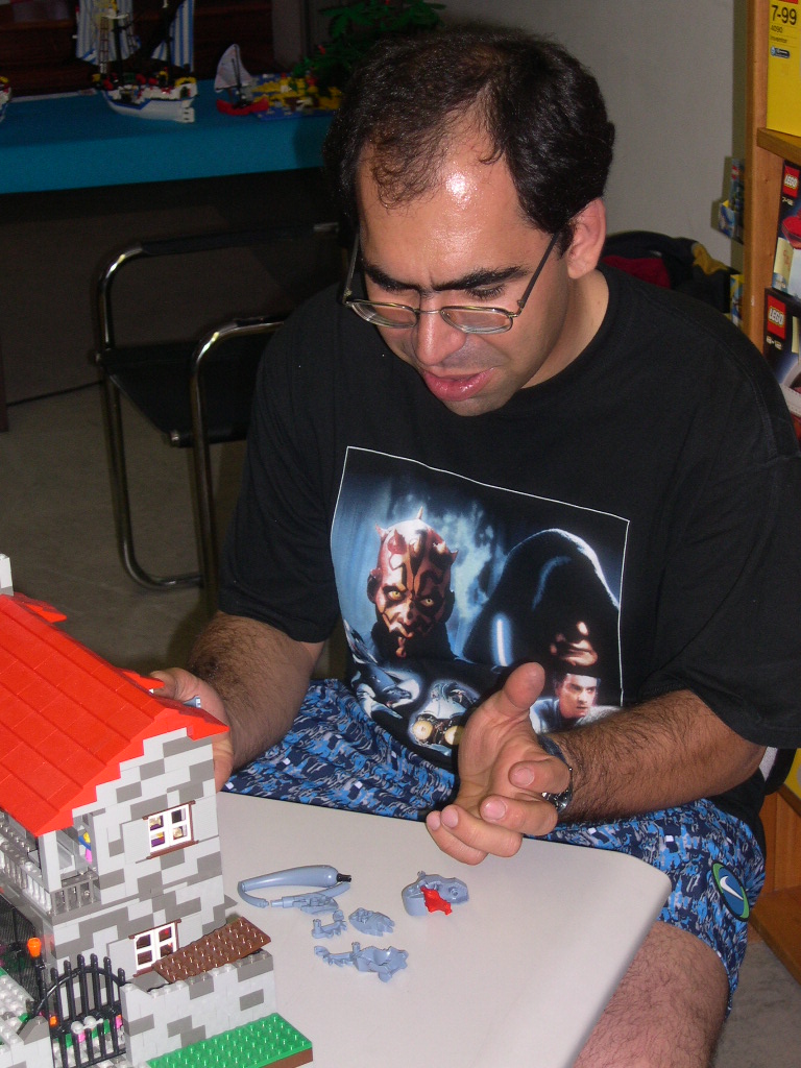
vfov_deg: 27.0
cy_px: 534
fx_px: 2221
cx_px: 400
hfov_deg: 20.4
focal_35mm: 72
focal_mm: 15.3
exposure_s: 1/60
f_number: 3.8
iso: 187
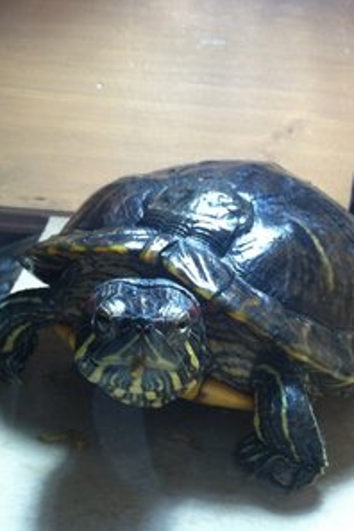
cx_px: 168
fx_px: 723
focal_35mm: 49
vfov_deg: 40.3
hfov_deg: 27.5
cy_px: 266
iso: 125
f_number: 2.8
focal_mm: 3.85
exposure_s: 1/15
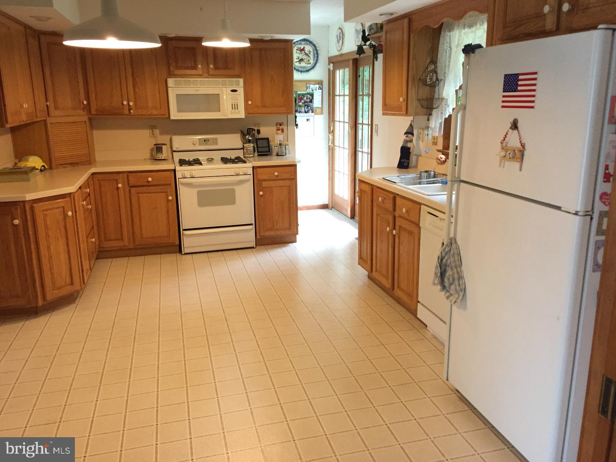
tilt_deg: -14.4
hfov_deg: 61.7
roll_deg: +1.6
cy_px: 231
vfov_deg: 48.2
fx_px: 516
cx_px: 308
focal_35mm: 29
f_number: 2.2
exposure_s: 1/30
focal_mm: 4.15
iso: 200
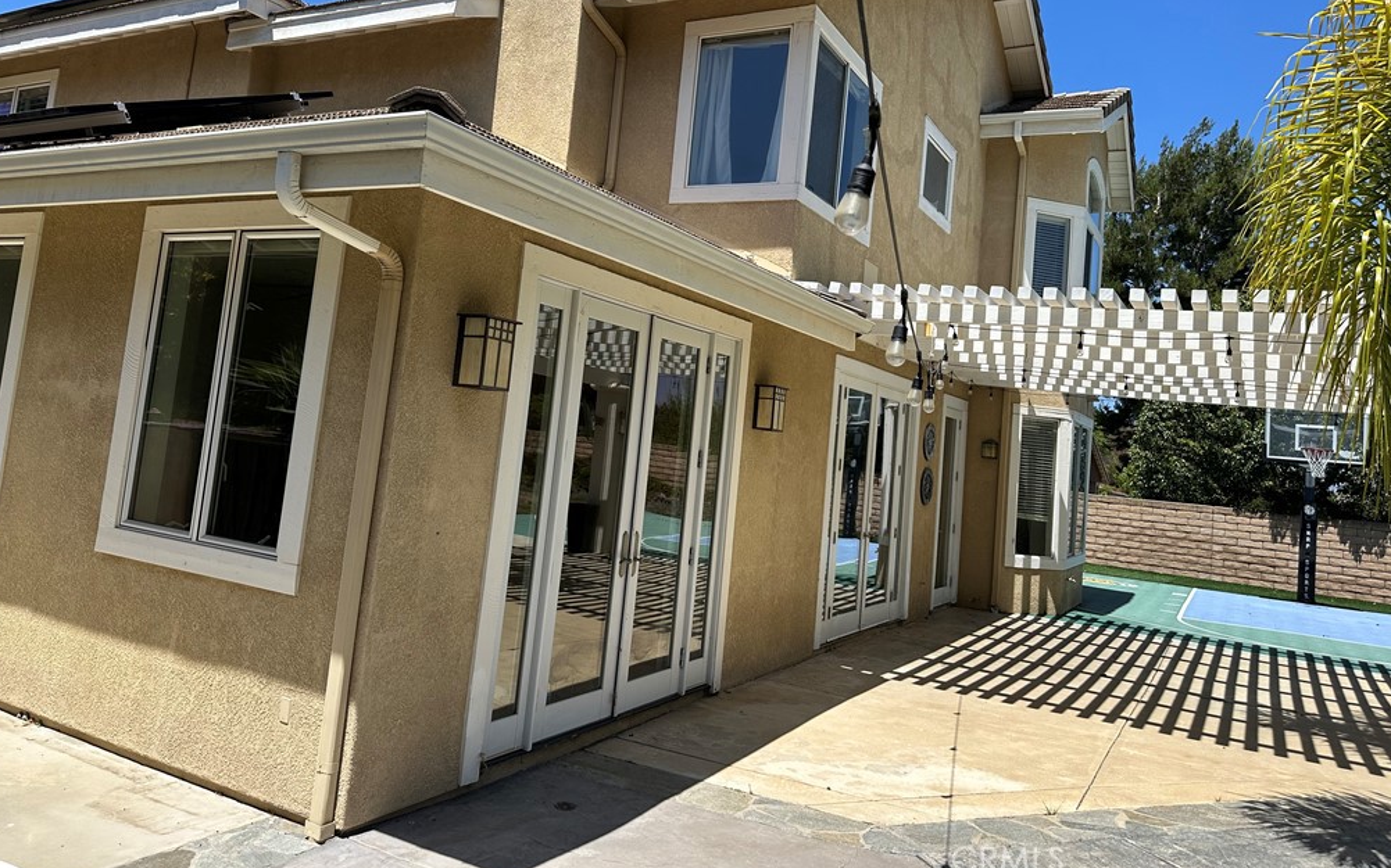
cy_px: 347
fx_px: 986
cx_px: 691
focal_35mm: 26
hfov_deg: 70.4
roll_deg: -4.7
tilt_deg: +5.4
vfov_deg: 47.3
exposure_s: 1/3597
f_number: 1.78
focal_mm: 6.86
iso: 80
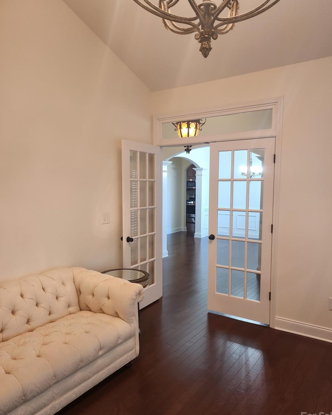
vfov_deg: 66.0
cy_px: 208
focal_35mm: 26
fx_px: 319
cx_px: 167
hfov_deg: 54.9
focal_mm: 5
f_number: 1.8
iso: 320
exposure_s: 1/120
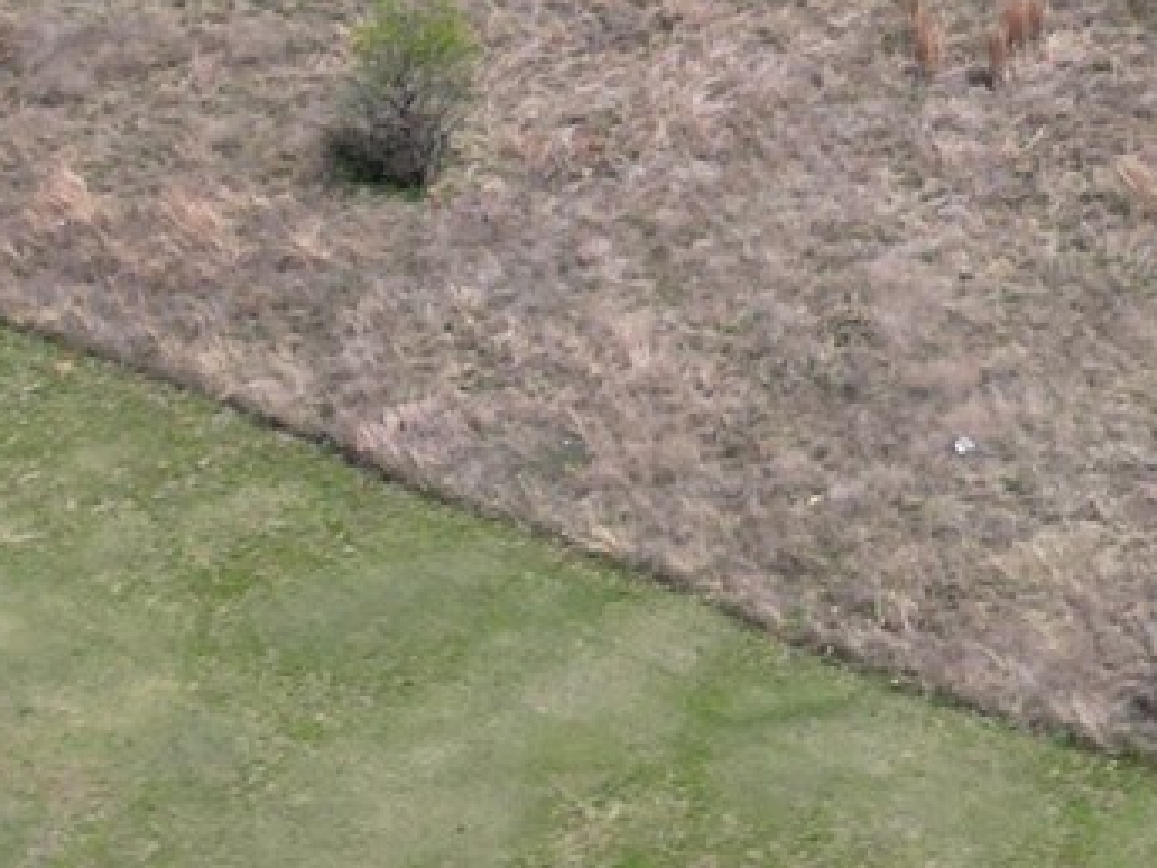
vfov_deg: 10.1
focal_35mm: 143
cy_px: -313
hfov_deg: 12.6
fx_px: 4780
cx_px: 2055
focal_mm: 6.72
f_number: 1.7
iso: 100
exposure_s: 1/2500
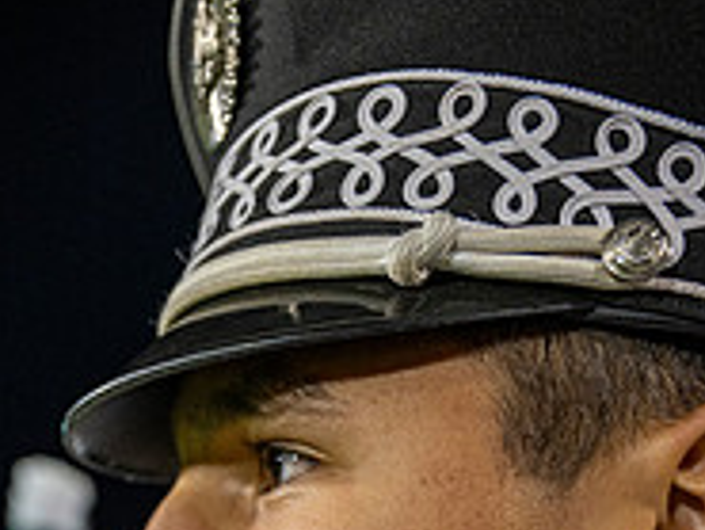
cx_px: 191
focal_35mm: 56
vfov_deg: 22.9
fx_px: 1141
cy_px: 713
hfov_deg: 33.7
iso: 1250
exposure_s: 1/500
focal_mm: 24
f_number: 3.2
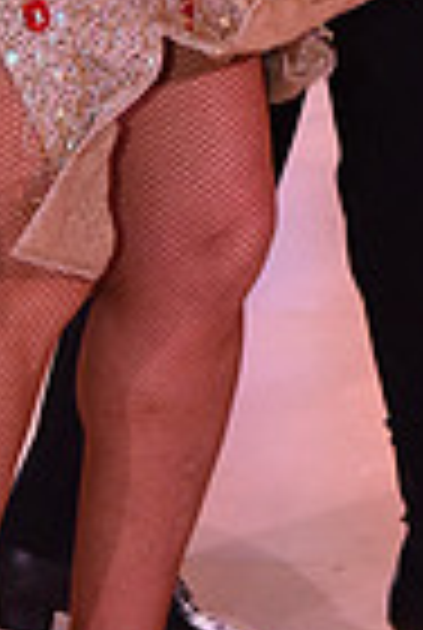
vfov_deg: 8.4
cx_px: 137
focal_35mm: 240
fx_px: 4209
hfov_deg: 5.8
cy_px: -266
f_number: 7.1
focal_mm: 58
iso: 2500
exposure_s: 1/320
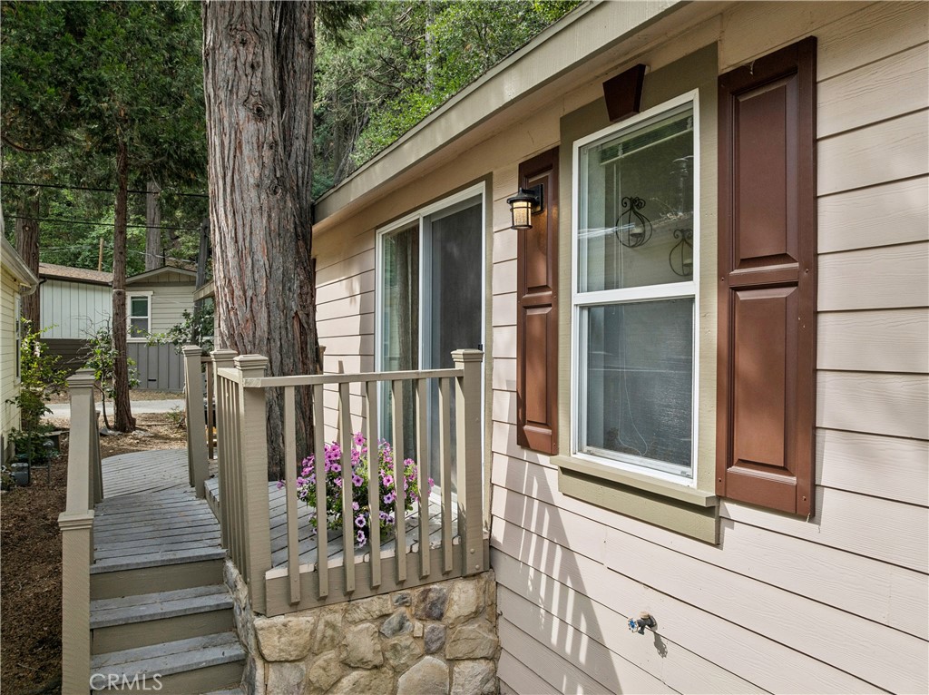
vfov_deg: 56.7
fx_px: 643
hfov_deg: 71.6
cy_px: 348
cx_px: 464
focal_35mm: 24
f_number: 2.8
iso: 100
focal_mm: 12.3
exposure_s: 1/30
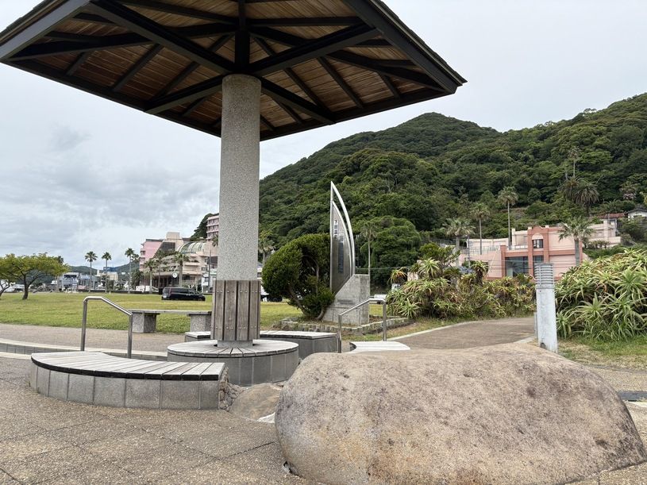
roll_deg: +0.2
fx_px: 486
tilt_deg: +5.6
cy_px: 242
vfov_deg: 53.1
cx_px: 324
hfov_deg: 67.3
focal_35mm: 26
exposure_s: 1/2985
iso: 50
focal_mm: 5.96
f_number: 1.6
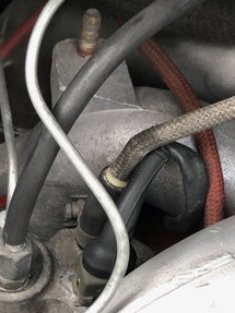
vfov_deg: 19.5
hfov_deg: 14.5
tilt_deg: -51.1
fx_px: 906
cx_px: -15
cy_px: 245
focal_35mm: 100
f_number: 1.8
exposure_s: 1/40
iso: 25
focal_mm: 3.99
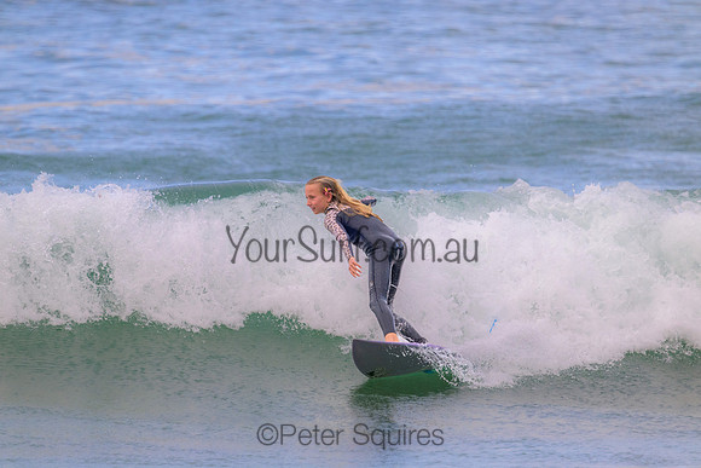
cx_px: 350
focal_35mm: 650
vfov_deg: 2.1
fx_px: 12659
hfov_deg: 3.2
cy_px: 234
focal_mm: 650
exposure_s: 1/1250
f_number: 11
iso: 1800
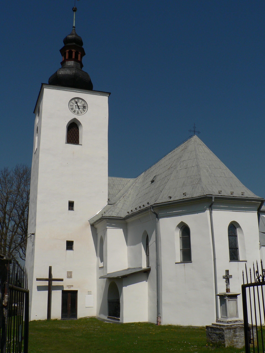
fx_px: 367
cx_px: 132
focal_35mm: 36
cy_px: 176
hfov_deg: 39.7
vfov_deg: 51.4
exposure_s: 1/1300
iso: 80
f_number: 5.6
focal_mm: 6
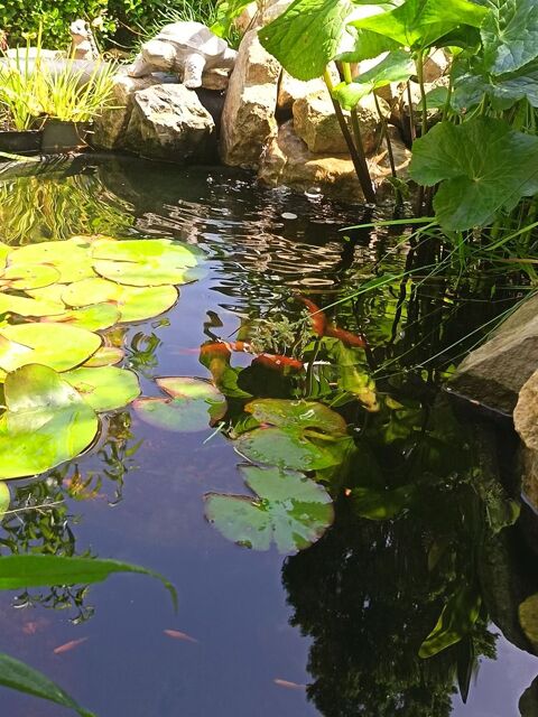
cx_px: 269
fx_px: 891
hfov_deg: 33.6
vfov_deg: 43.9
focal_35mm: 43
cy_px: 358
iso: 134
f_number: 1.75
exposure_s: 1/100
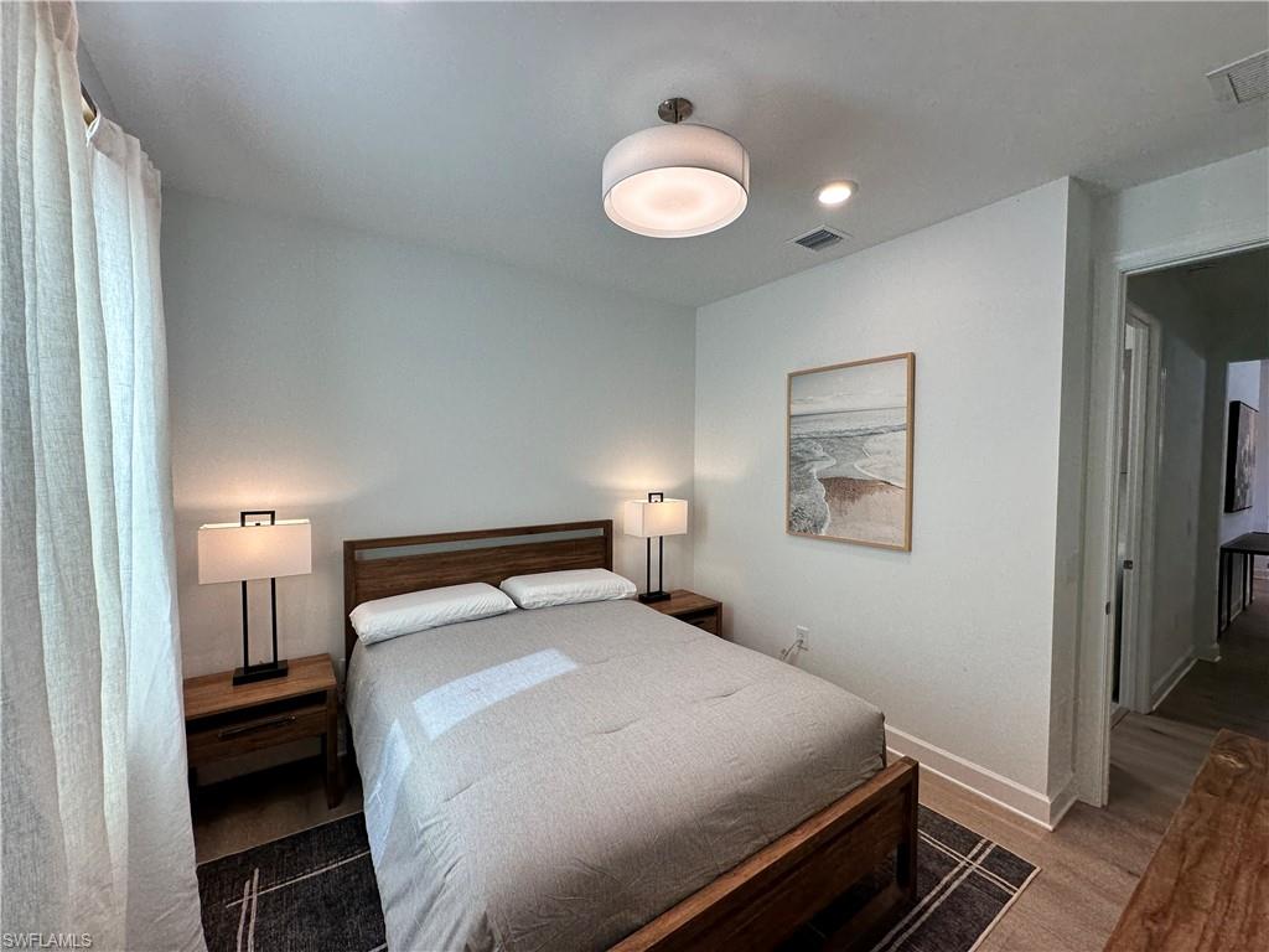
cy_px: 476
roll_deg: -0.1
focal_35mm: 14
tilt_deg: -2.1
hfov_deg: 102.1
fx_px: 513
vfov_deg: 85.7
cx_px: 634
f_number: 2.2
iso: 64
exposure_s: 1/120
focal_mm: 2.22
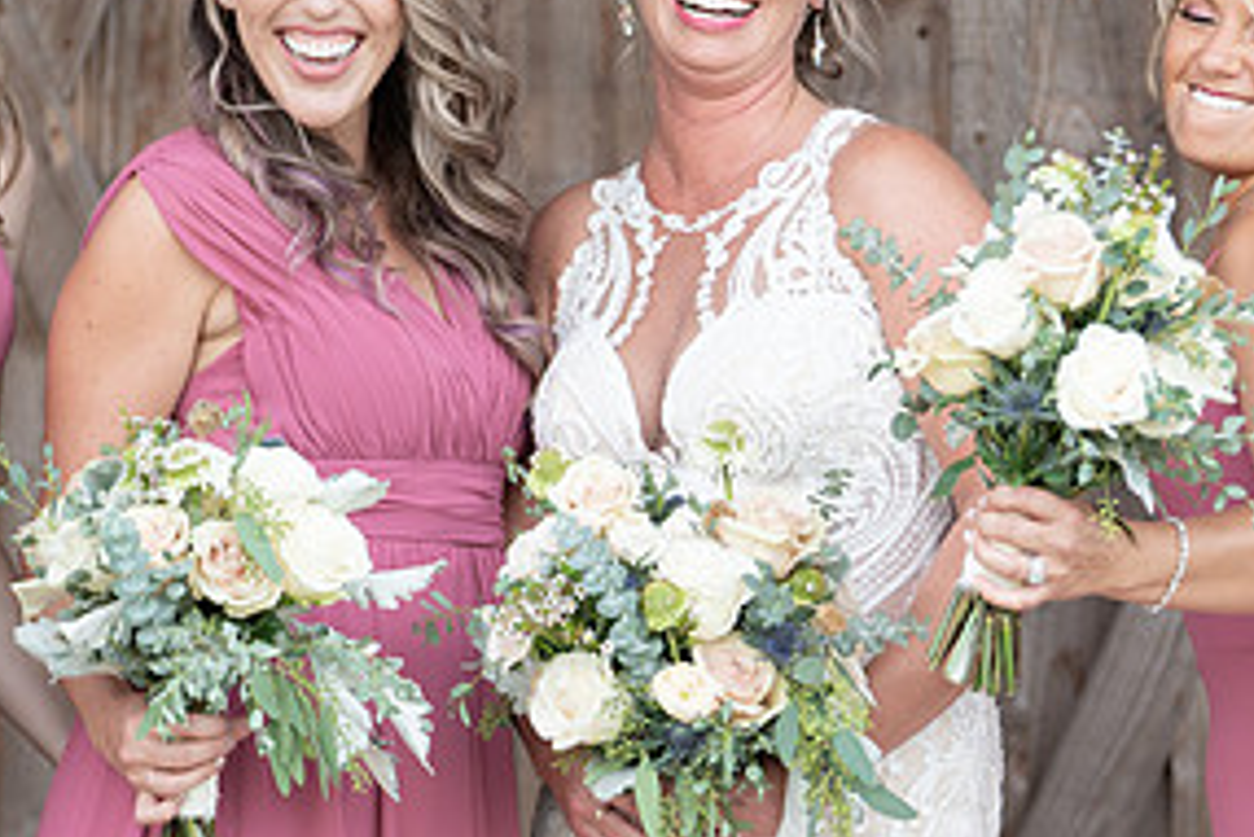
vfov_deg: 3.3
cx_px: 816
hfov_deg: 4.9
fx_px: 14602
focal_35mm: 419
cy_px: 321
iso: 125
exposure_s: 1/250
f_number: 2.8
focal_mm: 174
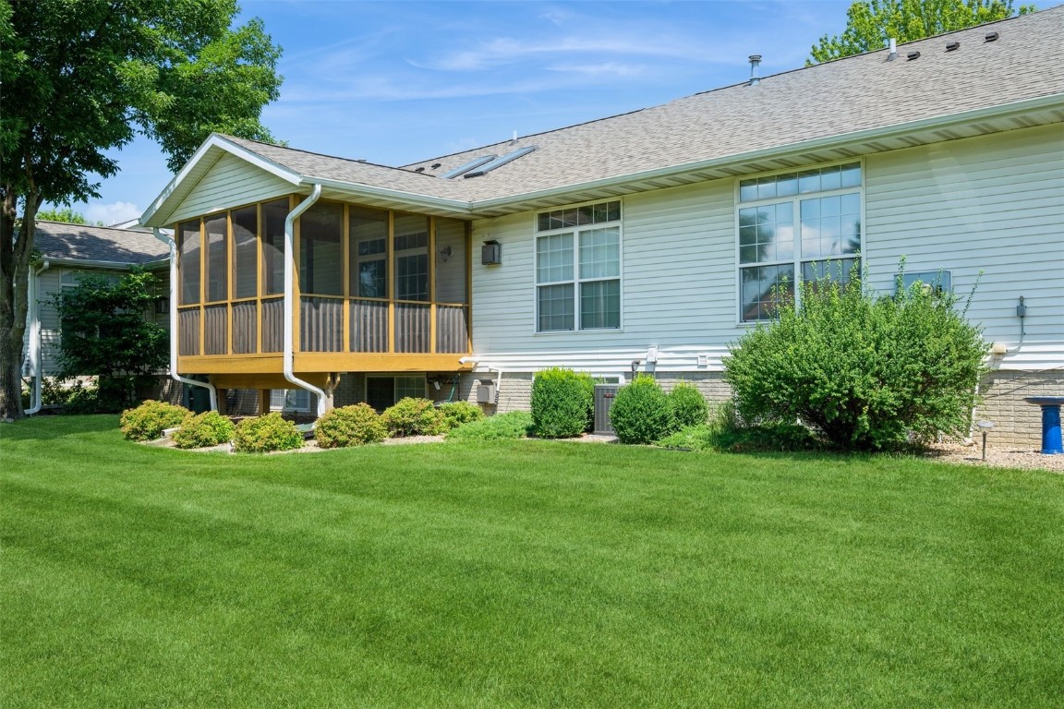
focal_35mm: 30
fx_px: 887
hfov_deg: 61.9
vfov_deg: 43.6
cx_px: 532
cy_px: 354
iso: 200
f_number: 8
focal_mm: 30
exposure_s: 1/250
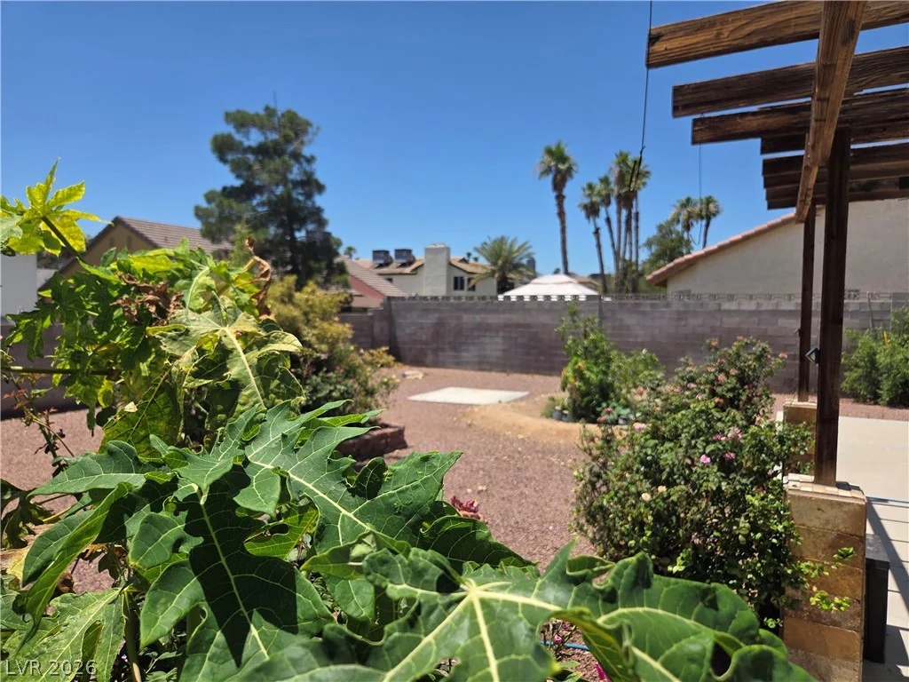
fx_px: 604
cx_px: 454
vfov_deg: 58.9
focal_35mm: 23
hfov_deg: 73.9
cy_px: 341
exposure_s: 1/5699
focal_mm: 5.4
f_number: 1.8
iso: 80
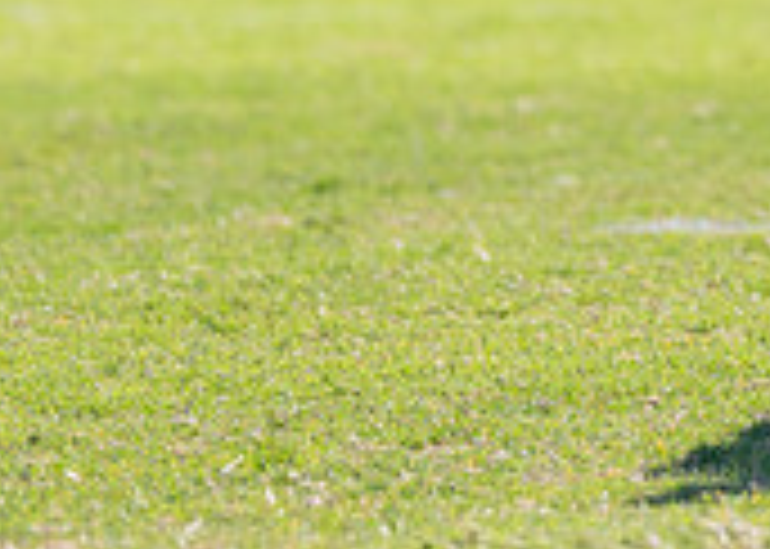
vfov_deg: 2.7
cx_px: 1200
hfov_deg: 3.8
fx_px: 11433
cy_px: -572
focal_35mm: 523
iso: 200
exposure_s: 1/2000
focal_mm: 118
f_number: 2.8
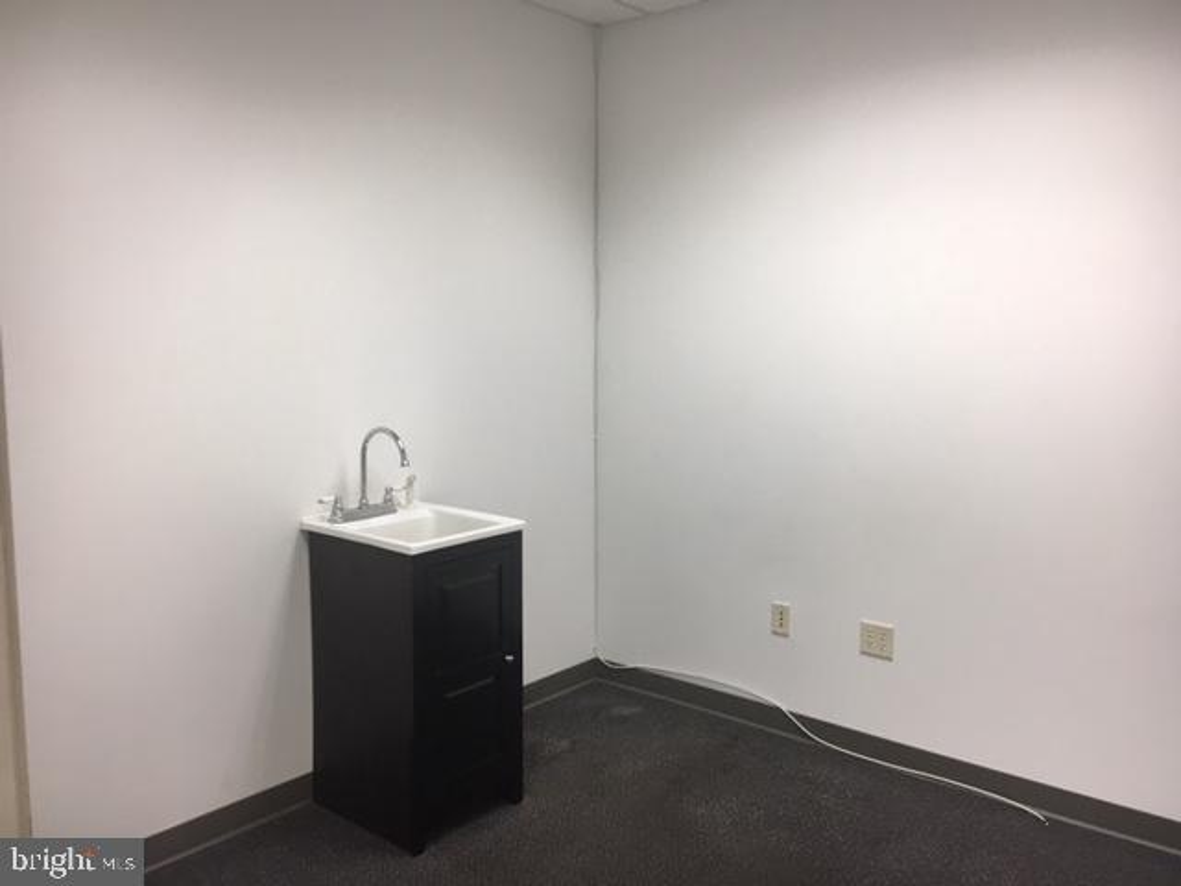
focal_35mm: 29
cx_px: 590
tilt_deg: -9.4
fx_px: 989
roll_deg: -0.9
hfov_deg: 61.7
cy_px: 443
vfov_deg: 48.2
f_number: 2.2
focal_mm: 4.15
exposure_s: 1/30
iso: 32
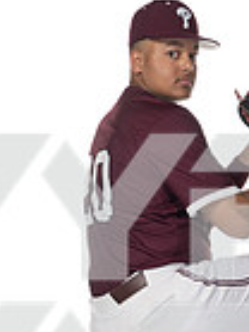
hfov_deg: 9.7
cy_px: 377
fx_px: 1470
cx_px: 168
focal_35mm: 153
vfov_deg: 12.7
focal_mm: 49
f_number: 6.3
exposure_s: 1/250
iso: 400
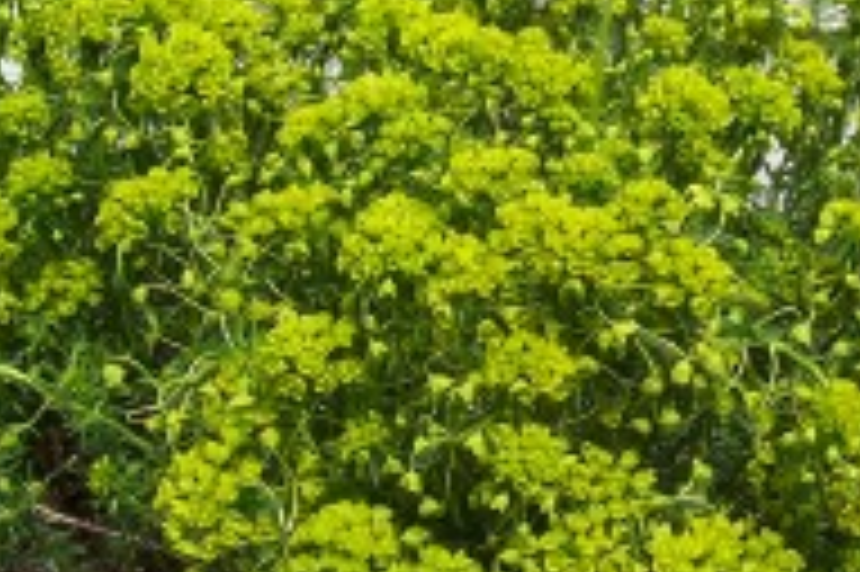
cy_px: 236
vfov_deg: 15.2
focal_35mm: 90
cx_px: 594
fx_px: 2148
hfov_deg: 22.5
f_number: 5.17
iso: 100
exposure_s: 1/457
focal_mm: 5.77
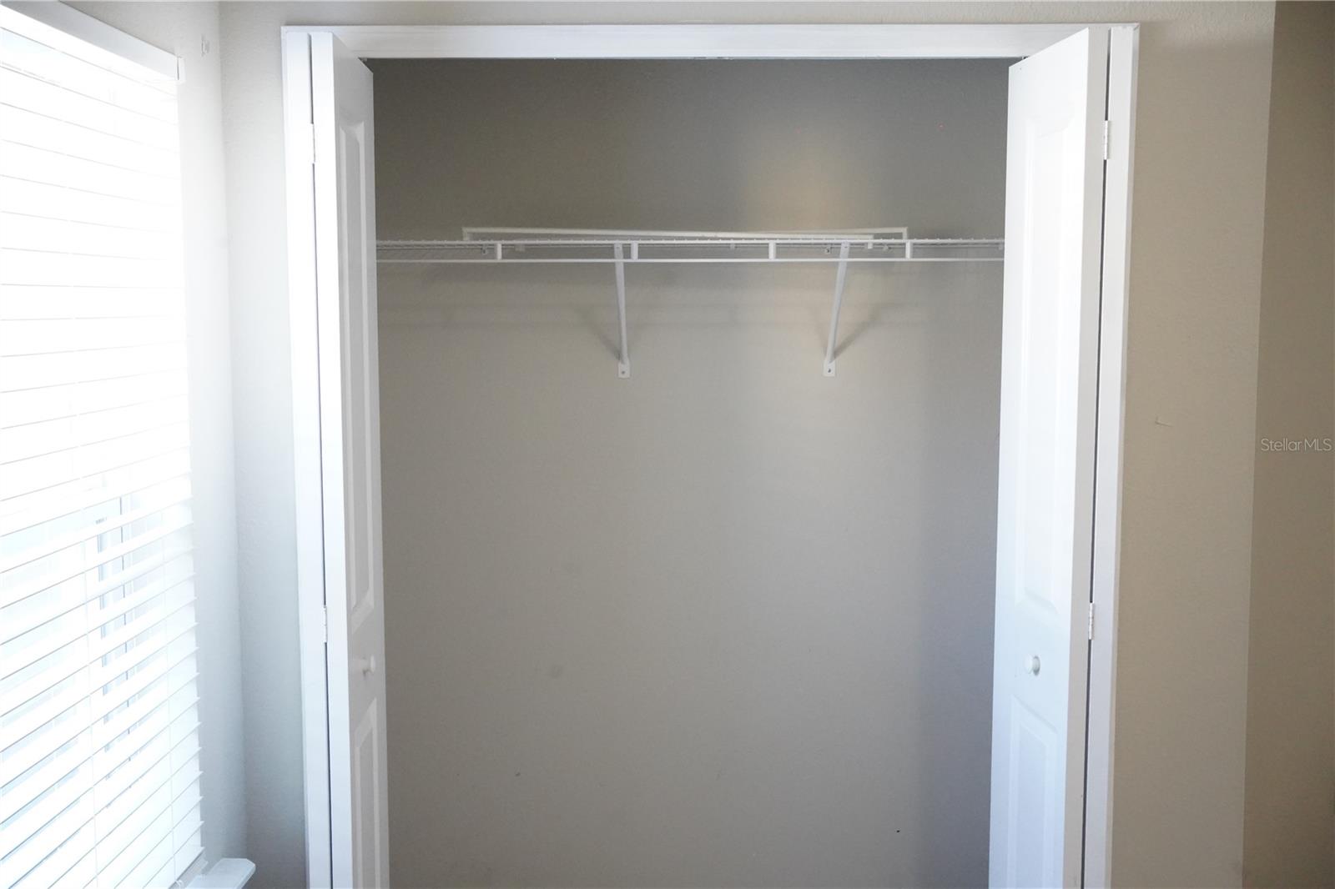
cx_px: 668
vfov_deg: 37.8
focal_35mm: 35
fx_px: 1298
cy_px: 444
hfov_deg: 54.4
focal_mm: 35
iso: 12800
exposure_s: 1/60
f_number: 9
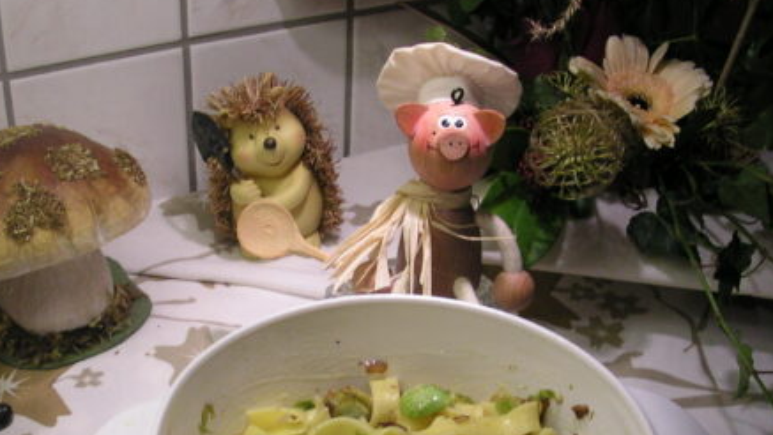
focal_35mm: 59
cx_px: 341
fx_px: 1210
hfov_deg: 35.4
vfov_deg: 20.1
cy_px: 355
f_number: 2.7
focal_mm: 5.6
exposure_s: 1/31.5
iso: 100
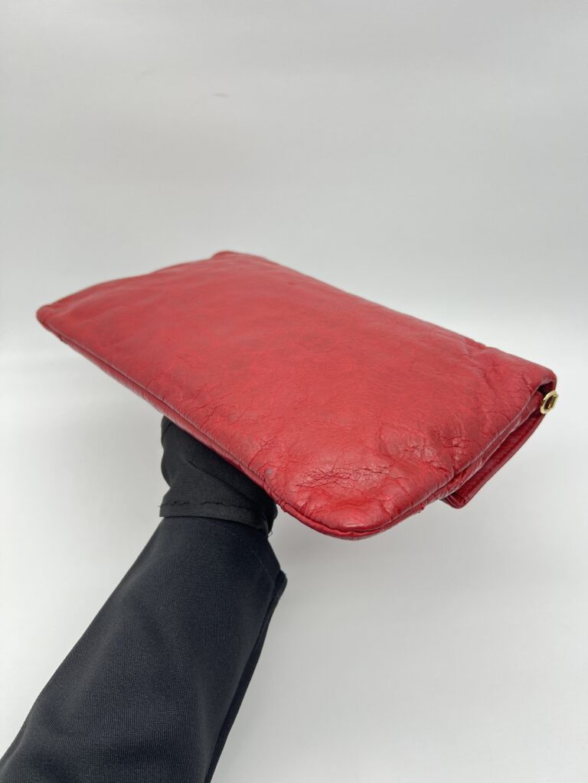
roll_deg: -0.1
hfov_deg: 53.1
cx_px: 294
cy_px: 392
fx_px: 589
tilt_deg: -41.2
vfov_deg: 67.3
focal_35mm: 26
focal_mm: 5.7
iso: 40
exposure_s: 1/100
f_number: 1.5
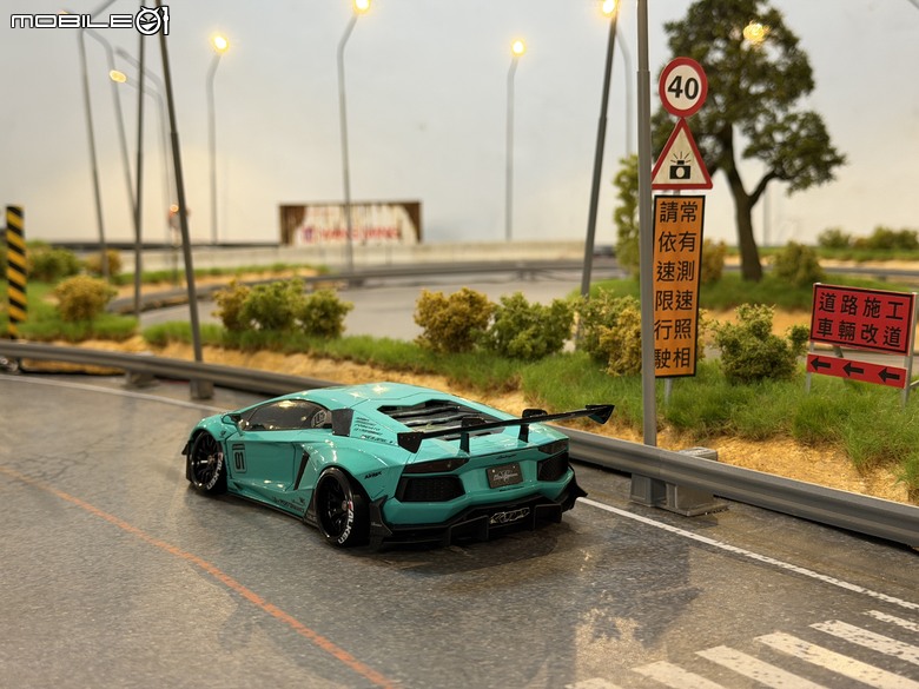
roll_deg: +1.3
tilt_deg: -6.8
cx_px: 460
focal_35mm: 48
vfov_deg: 30.3
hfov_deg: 39.7
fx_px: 1274
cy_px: 344
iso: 200
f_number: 1.78
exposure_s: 1/40
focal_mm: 6.76
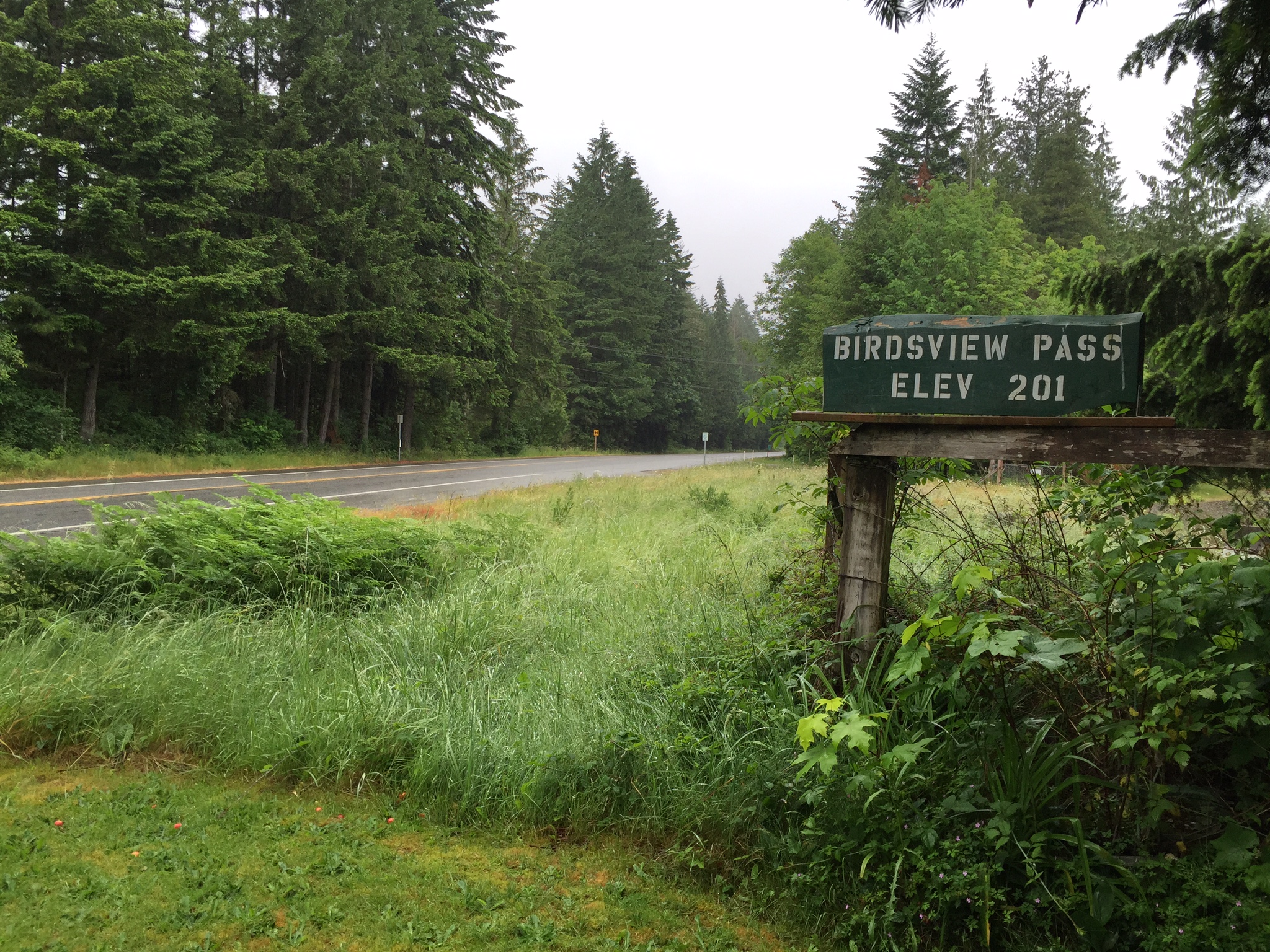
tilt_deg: -2.2
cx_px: 635
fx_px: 1064
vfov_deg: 48.2
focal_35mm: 29
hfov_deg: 61.7
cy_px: 476
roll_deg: -2.9
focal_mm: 4.15
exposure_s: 1/565
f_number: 2.2
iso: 32
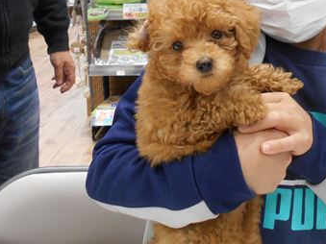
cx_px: 254
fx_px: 433
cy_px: 30
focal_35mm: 46
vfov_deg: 30.3
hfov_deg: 39.8
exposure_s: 1/30
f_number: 3.2
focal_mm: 4.6
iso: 220
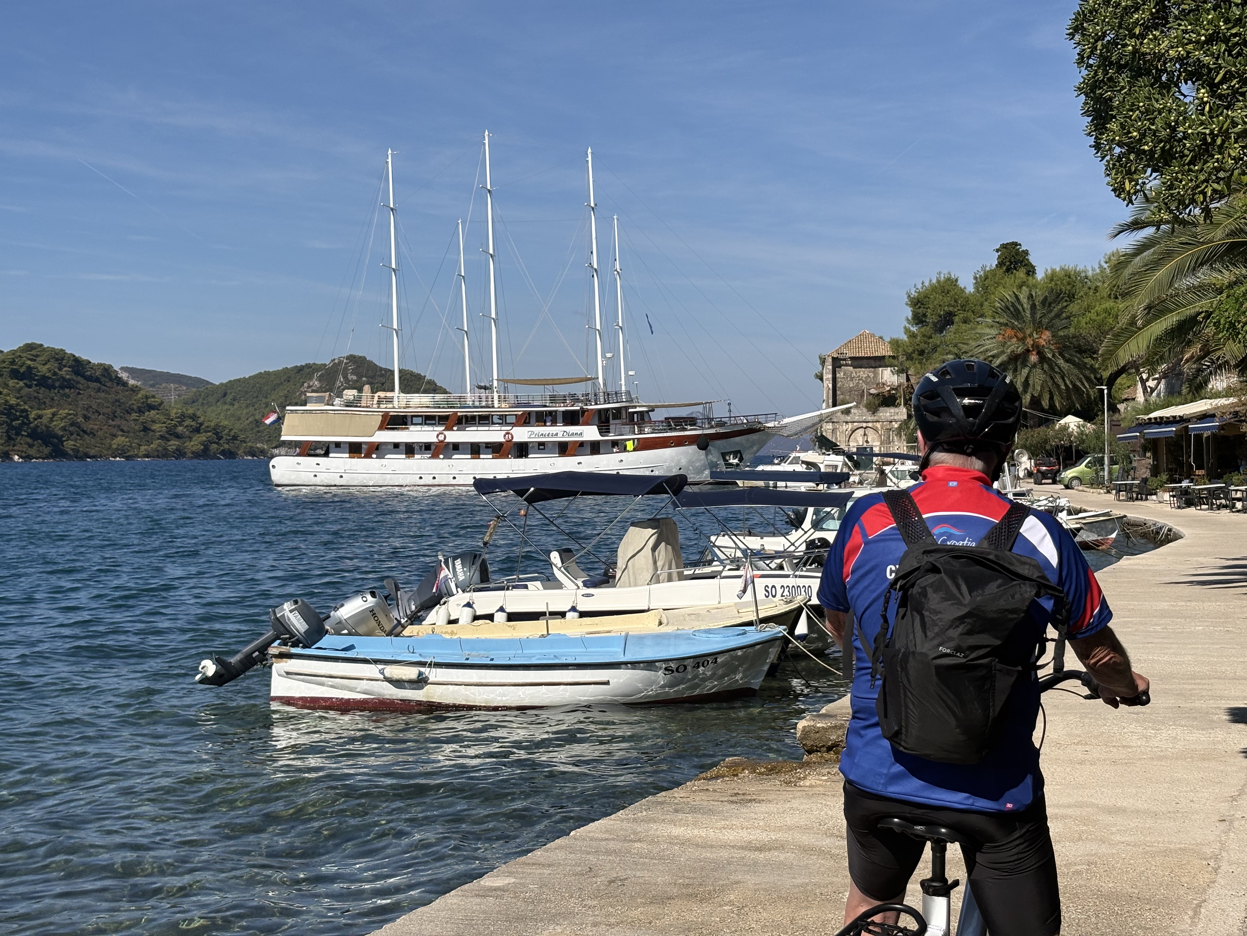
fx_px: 1873
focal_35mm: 52
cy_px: 468
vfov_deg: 28.0
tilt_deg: -1.4
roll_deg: +1.1
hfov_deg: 36.8
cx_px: 624
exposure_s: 1/4630
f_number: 1.6
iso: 32
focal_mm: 5.96
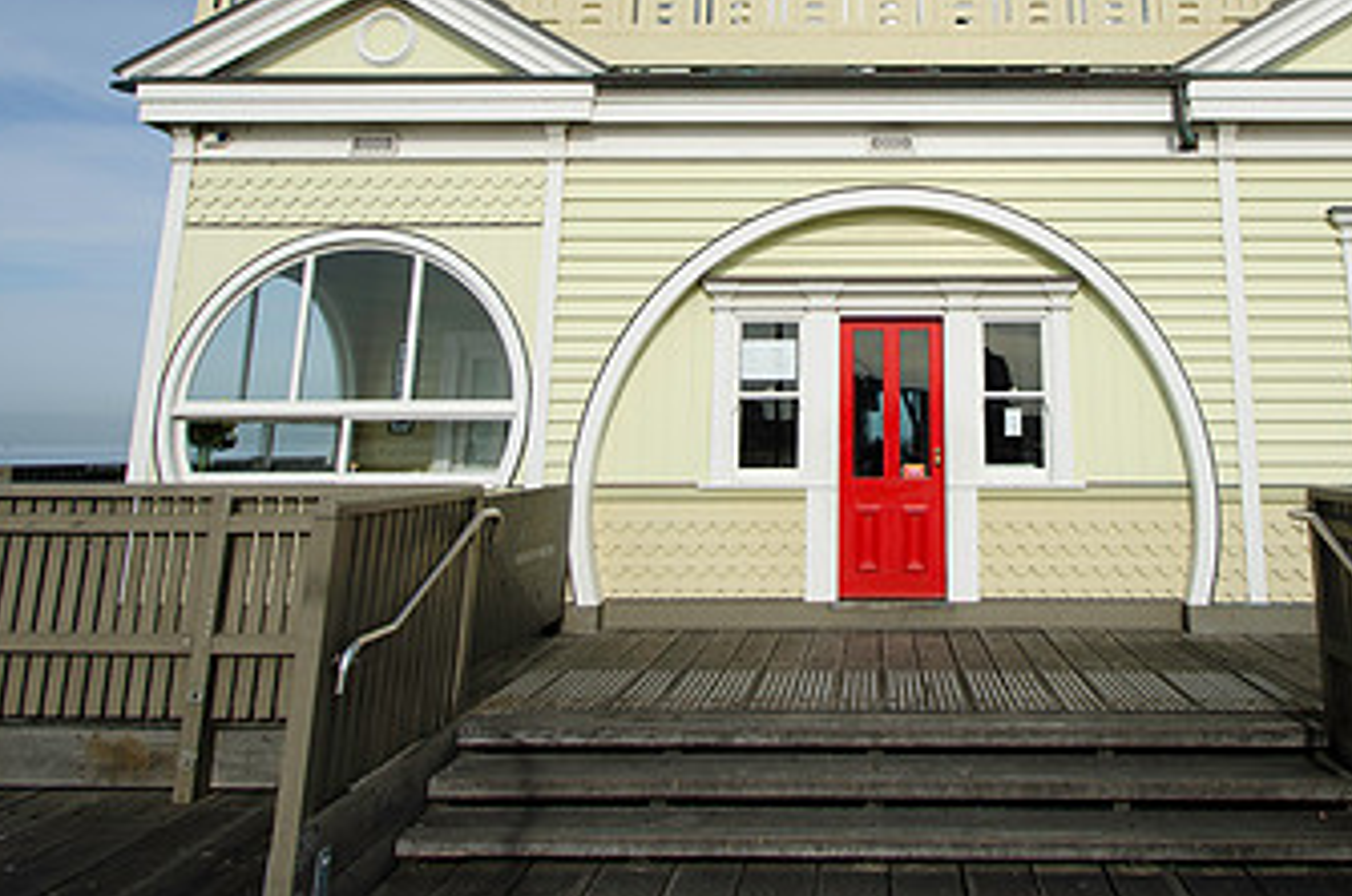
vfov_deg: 47.1
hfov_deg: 67.9
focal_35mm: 26
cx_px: 884
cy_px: 198
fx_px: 975
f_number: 7.1
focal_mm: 10
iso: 100
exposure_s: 1/400
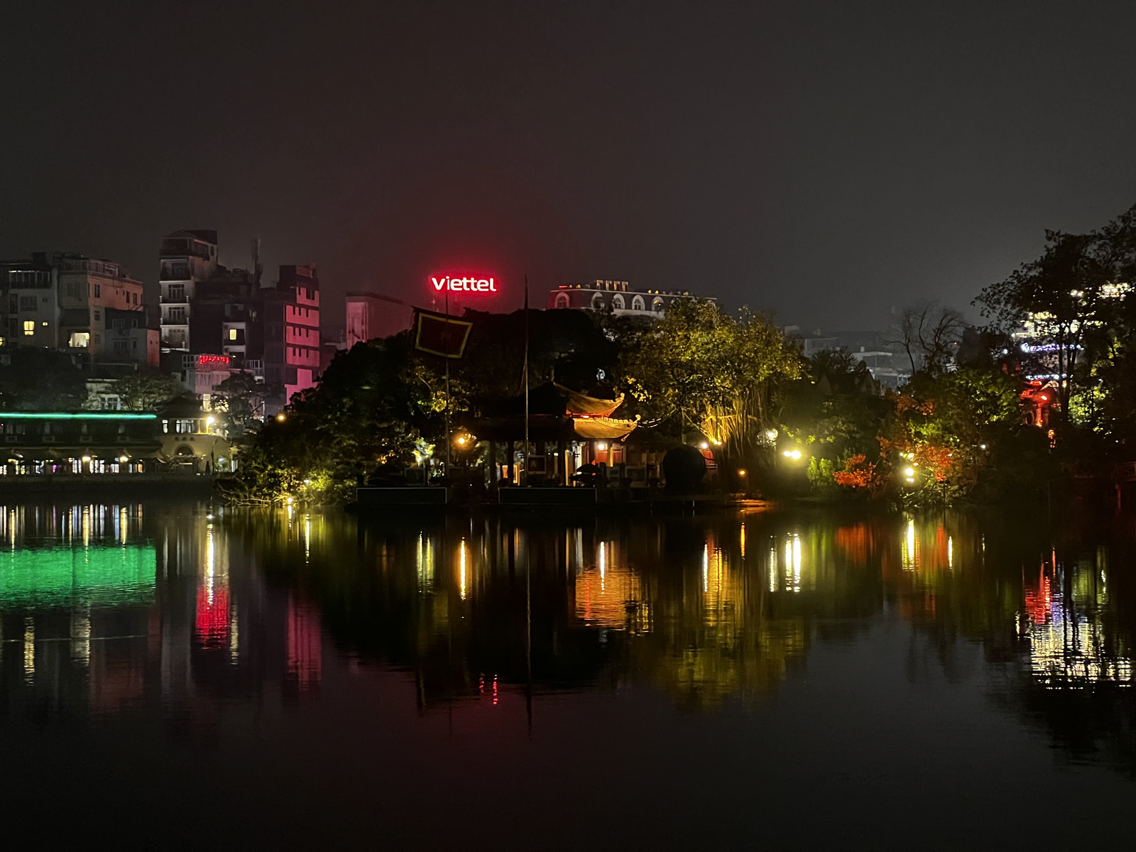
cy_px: 426
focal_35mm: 77
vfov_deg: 19.1
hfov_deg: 25.3
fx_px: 2527
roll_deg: +0.7
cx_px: 568
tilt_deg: +1.7
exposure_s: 1/20
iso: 1600
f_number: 2.8
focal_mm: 9
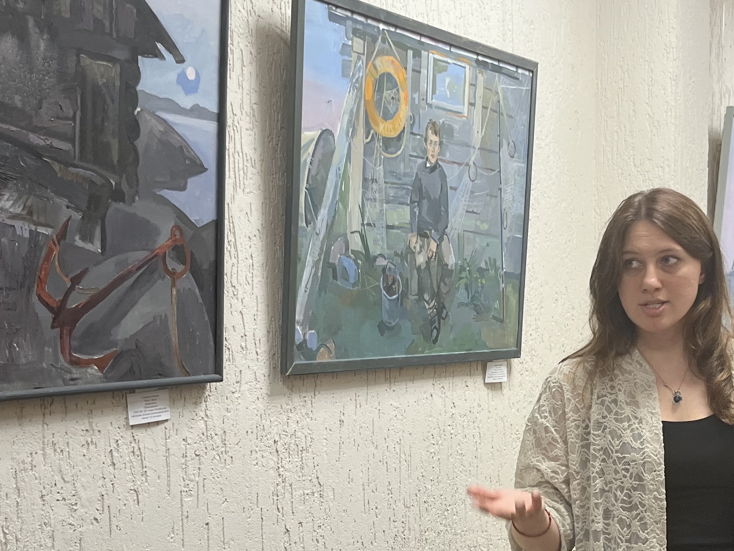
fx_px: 1230
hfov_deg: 33.2
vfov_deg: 25.1
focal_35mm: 58
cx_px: 412
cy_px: 382
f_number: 1.6
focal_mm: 5.1
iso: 100
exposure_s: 1/100
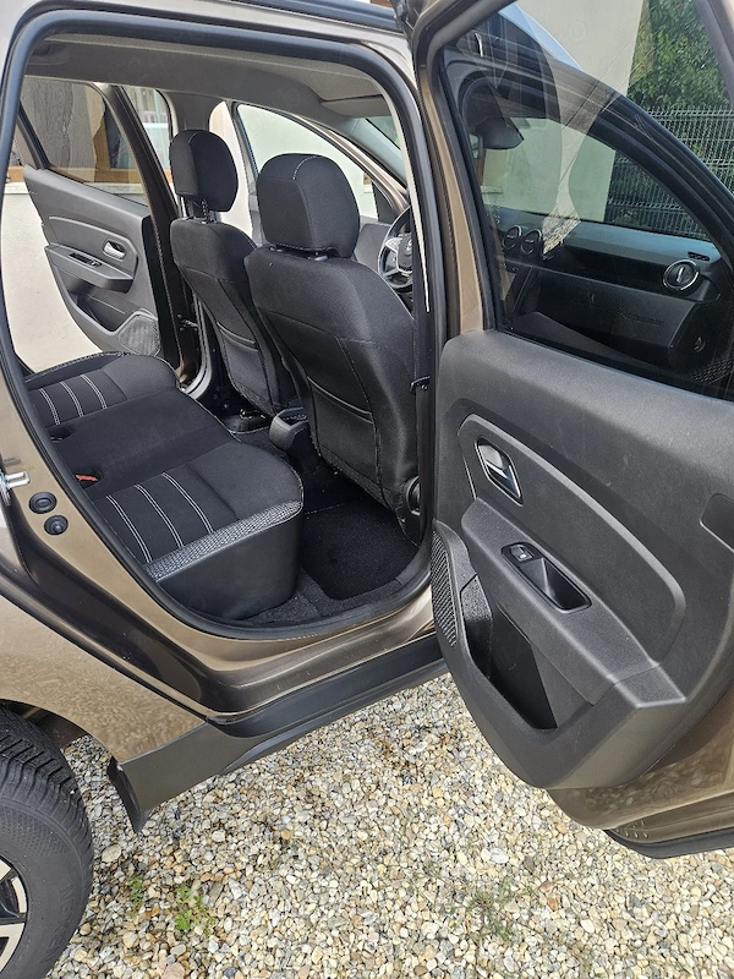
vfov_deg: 73.9
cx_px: 367
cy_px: 490
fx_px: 650
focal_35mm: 23
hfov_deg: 58.9
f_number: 1.8
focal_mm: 5.4
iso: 50
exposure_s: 1/101
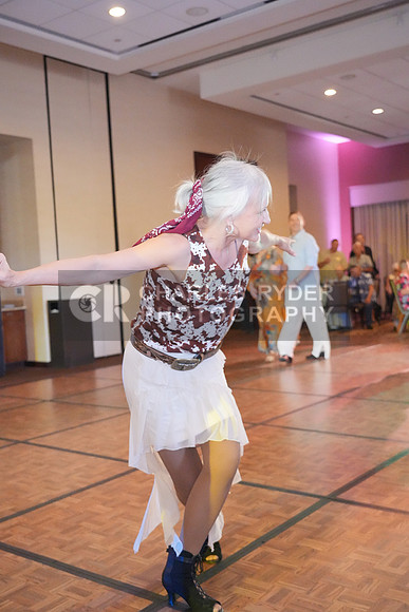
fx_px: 647
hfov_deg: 35.1
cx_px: 204
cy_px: 306
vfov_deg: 50.7
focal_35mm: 38
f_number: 4
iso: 12800
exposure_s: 1/400
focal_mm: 38
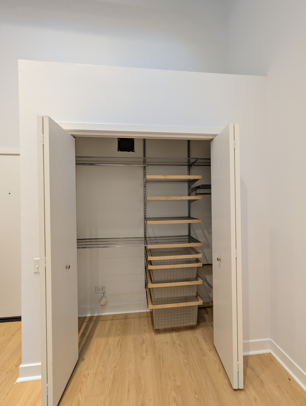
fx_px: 141
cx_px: 153
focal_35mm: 12
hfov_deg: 94.6
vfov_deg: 110.5
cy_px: 203
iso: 340
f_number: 1.7
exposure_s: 1/120
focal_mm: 2.02
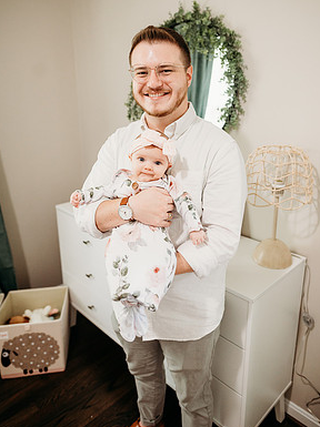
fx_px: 333
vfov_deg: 65.1
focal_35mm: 27
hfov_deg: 51.3
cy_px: 186
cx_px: 164
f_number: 2.5
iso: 1600
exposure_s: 1/200
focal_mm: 24
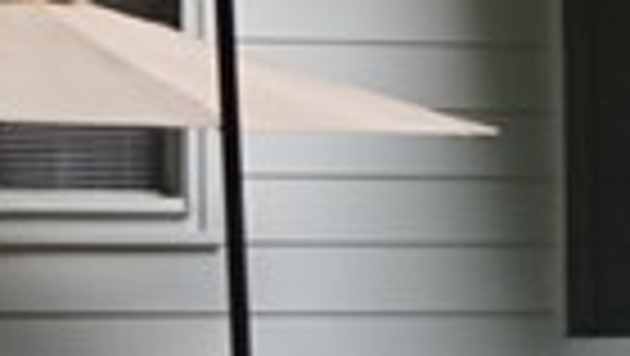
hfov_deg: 3.9
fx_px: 8927
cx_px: 1818
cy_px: 68
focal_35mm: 534
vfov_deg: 2.3
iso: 320
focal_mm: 44
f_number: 5.6
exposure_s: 1/160
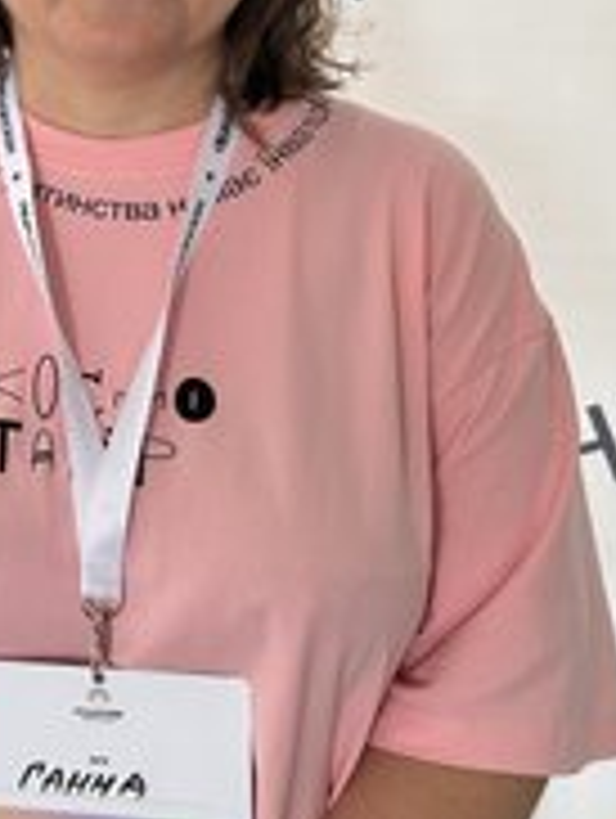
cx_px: -171
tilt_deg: -8.6
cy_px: 158
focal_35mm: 57
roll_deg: +0.9
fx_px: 1349
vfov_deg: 32.8
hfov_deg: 23.0
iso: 100
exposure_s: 1/121
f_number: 1.5
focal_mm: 5.7
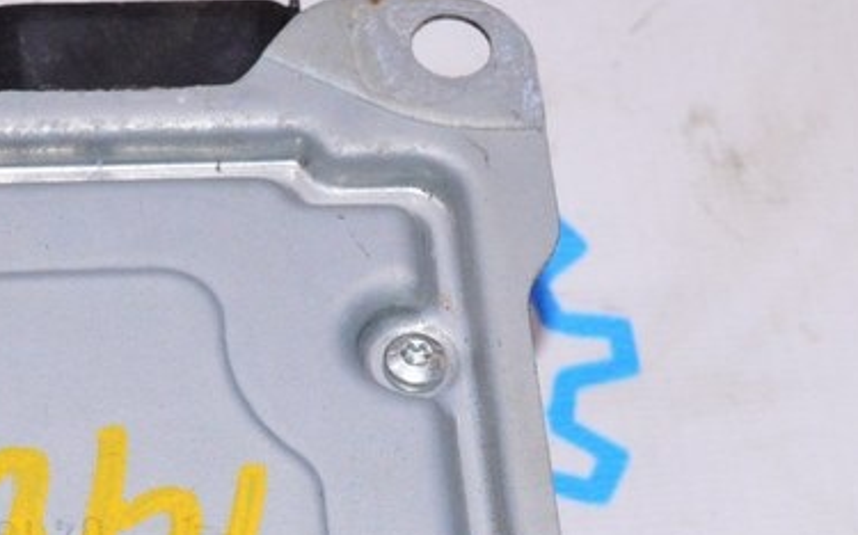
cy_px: 577
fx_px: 3319
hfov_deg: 14.6
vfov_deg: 9.1
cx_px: 158
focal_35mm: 142
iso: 1600
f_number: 8
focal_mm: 34
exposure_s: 1/200
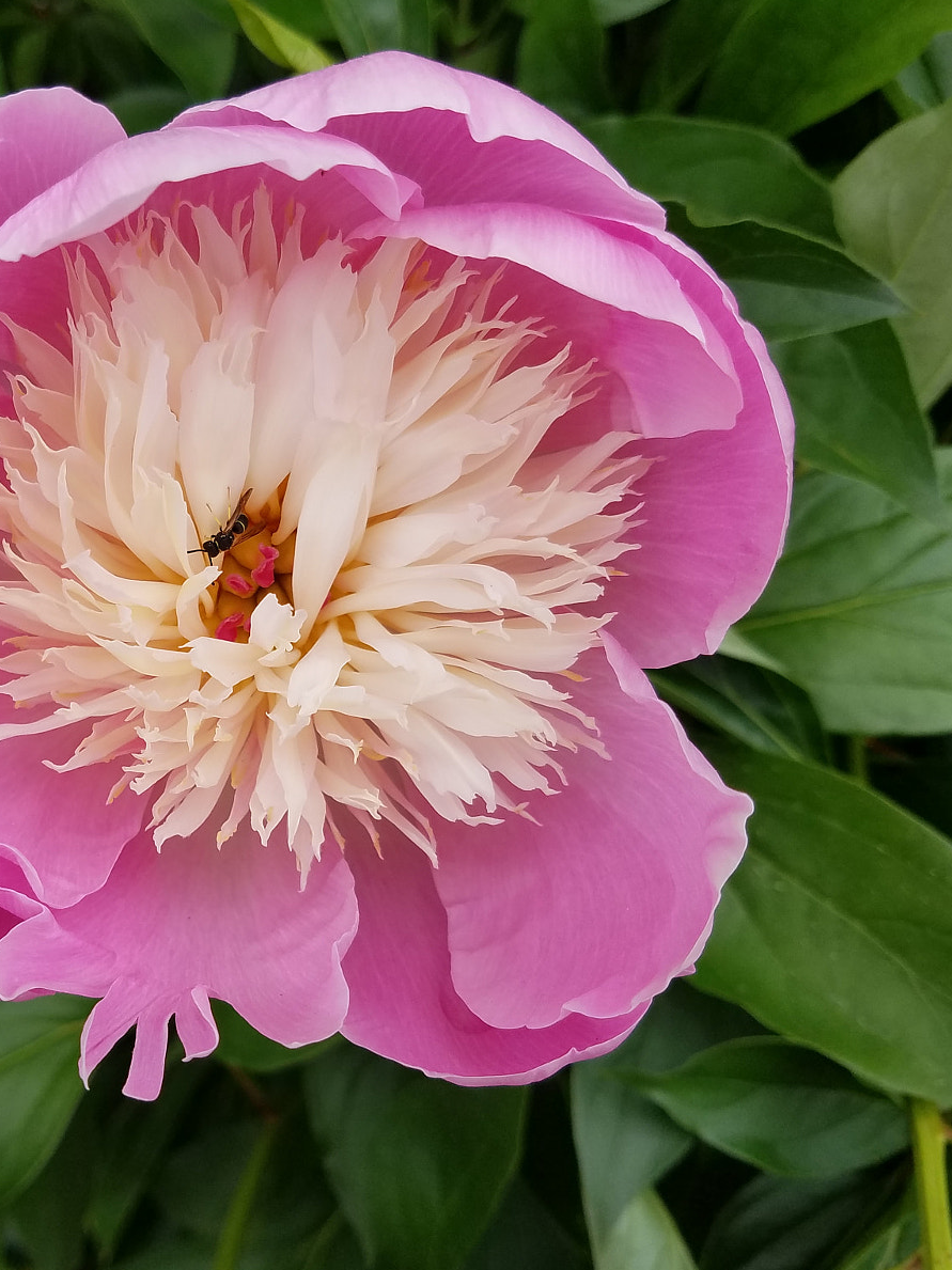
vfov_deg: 52.6
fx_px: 1284
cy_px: 637
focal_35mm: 35
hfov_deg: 39.6
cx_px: 241
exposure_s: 1/864
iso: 50
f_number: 1.7
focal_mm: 4.2
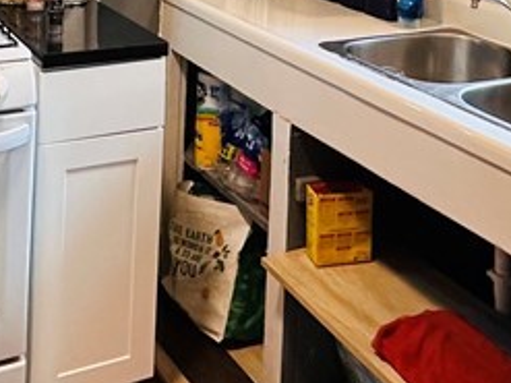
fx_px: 856
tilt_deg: -1.0
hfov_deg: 33.1
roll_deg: -2.4
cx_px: 186
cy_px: -164
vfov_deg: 21.7
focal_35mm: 58
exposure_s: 1/120
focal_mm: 2.22
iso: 250
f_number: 2.2
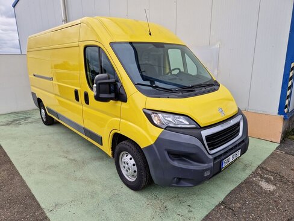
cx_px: 147
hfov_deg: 73.9
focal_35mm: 23
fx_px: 195
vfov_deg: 58.9
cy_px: 110
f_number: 1.8
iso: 50
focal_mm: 5.4
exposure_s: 1/834
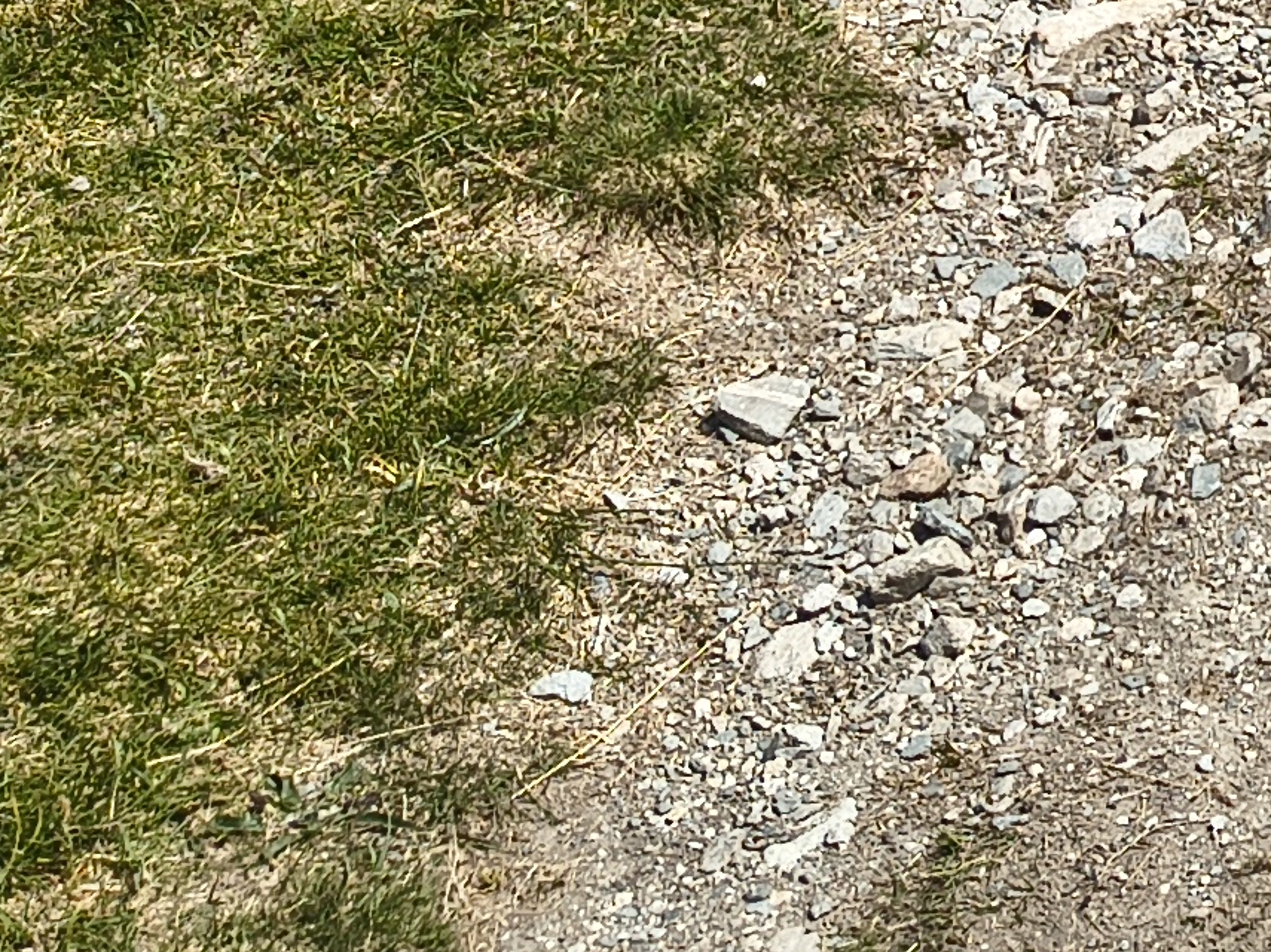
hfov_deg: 15.6
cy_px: -1023
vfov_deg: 11.5
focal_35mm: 115
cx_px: 1955
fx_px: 4222
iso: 100
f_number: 1.8
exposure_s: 1/1937
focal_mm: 5.56
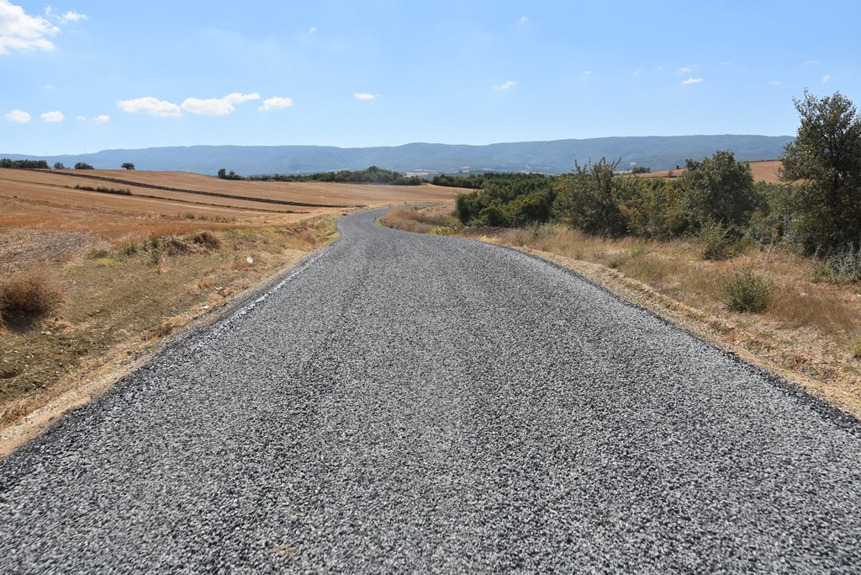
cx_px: 430
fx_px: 718
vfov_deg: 43.6
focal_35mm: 30
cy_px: 288
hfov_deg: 61.9
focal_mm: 20
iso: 125
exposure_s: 1/500
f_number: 8
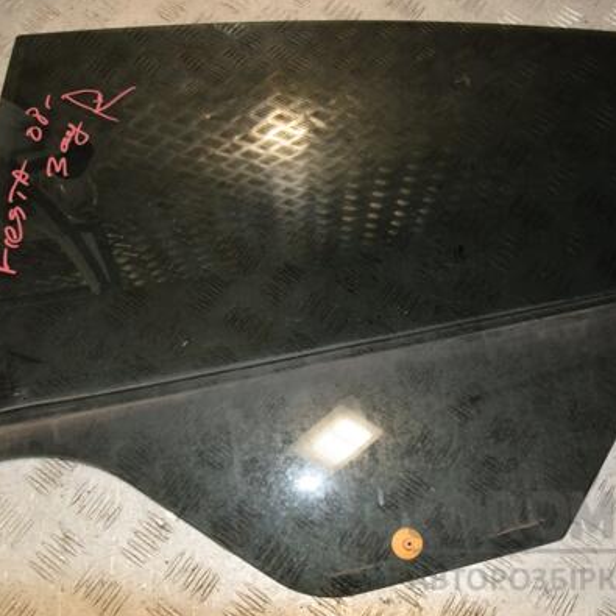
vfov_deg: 41.3
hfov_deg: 41.0
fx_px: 818
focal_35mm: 41
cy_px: 307
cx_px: 379
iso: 800
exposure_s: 1/200
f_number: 8
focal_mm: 21
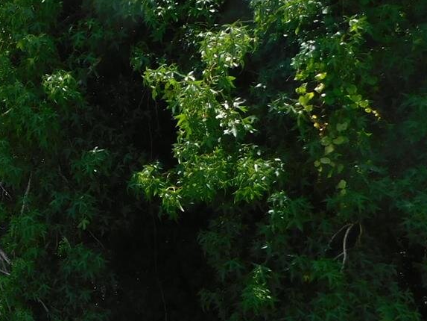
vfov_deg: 21.7
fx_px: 827
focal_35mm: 67
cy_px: 243
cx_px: -163
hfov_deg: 24.4
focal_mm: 4.1
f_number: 3
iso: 125
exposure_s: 1/800
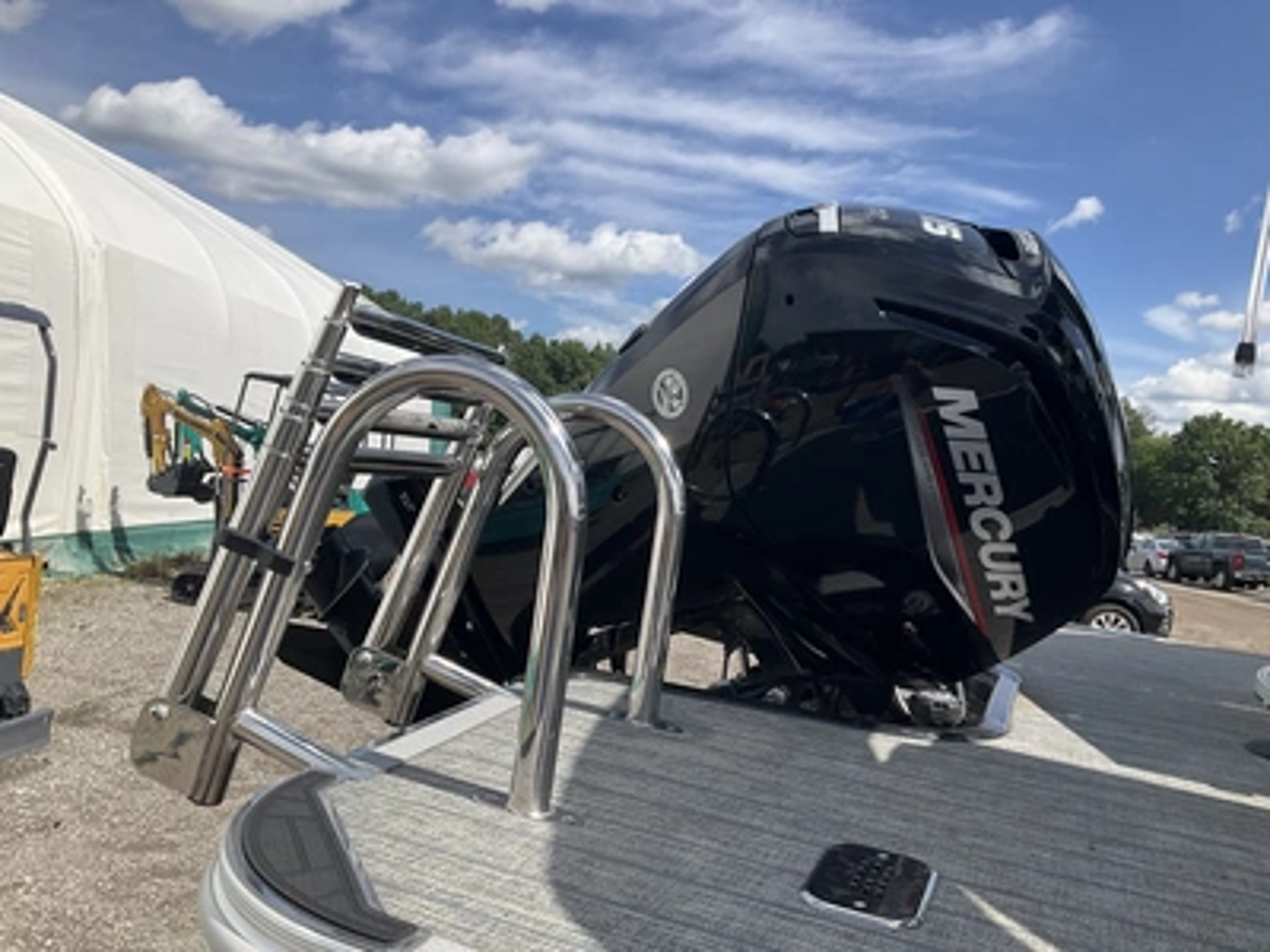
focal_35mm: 29
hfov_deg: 61.7
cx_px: 635
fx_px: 1064
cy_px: 476
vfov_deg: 48.2
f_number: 1.8
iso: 25
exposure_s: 1/2141
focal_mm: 3
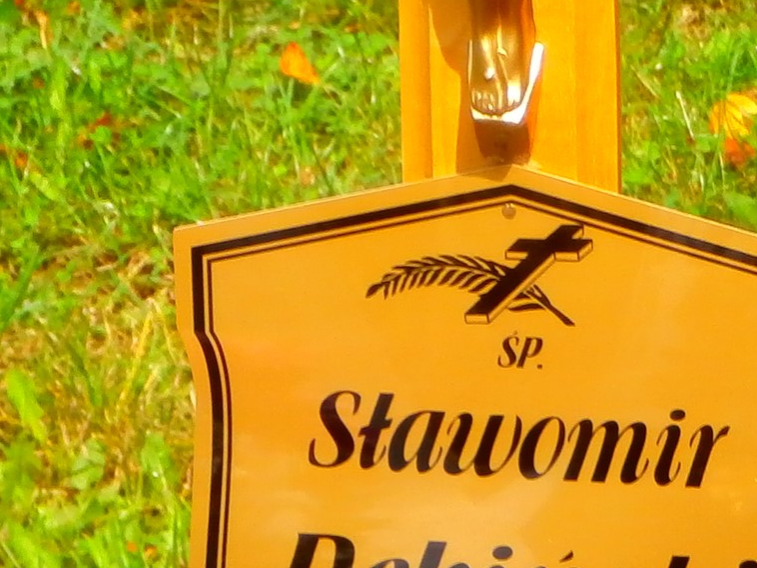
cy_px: 585
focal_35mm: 340
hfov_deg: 5.8
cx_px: 472
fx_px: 7433
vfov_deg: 4.4
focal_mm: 15.16
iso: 100
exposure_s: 1/320
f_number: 5
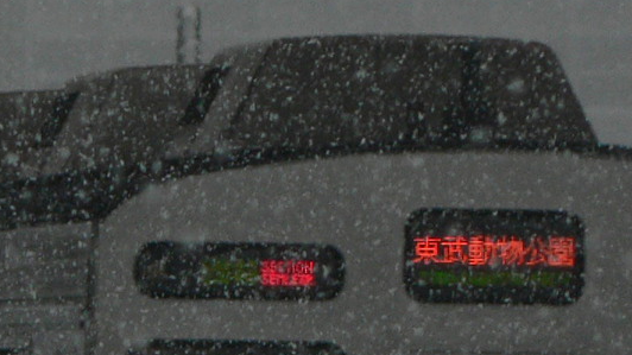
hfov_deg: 2.4
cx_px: -24
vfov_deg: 1.3
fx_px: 15347
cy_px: 544
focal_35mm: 916
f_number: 3.3
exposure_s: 1/320
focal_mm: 38.9
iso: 80
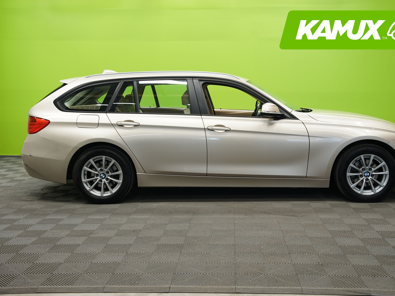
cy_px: 147
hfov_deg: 44.7
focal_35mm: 42
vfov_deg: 34.4
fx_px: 479
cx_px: 222
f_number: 5
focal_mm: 38
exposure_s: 1/20
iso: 500
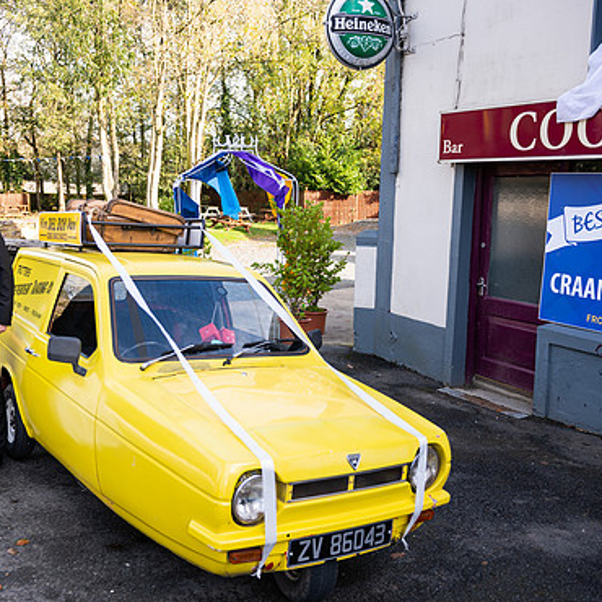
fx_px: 708
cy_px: 308
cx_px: 210
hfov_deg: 45.5
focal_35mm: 36
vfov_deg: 46.0
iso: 100
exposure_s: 1/250
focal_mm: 27
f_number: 3.5
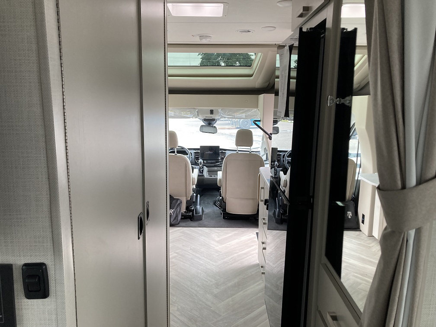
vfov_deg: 49.7
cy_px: 164
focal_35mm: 28
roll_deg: +0.6
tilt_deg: -7.8
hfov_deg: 63.4
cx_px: 218
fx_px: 353
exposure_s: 1/88
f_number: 1.8
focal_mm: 3.99
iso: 80
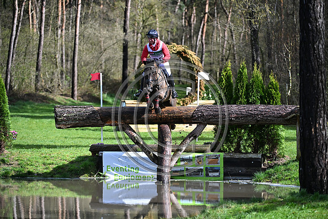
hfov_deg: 9.4
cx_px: 164
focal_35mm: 220
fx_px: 2005
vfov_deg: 6.2
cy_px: 110
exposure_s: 1/1250
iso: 450
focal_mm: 220
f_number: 5.6
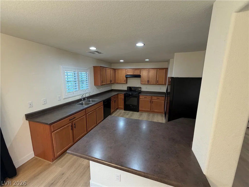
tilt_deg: -10.0
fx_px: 101
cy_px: 94
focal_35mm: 14
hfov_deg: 102.1
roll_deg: -0.4
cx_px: 124
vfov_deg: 85.7
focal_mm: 2.22
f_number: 2.2
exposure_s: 1/60
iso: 250
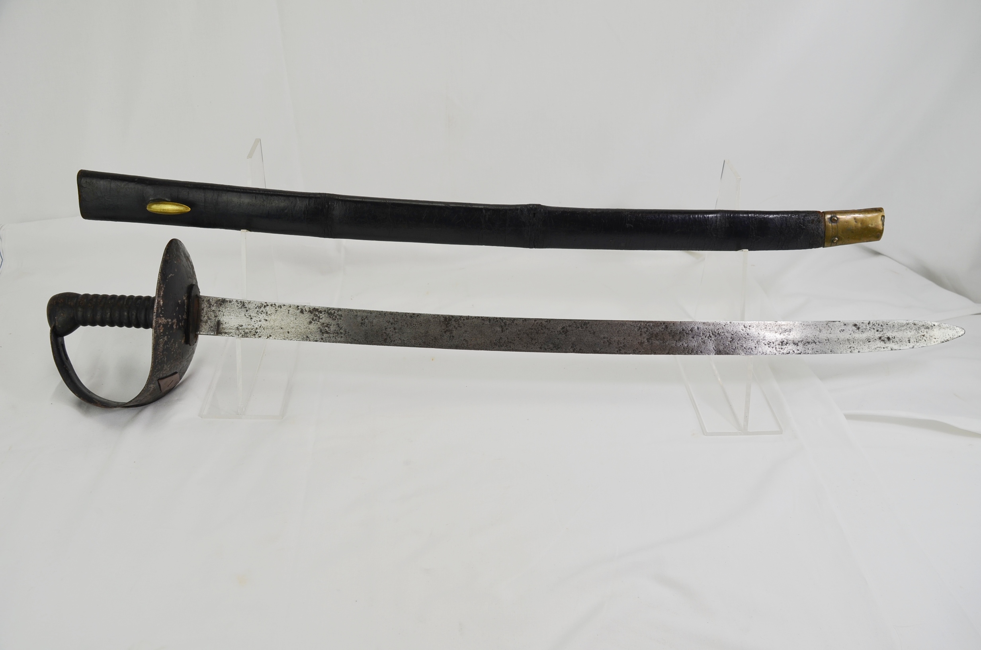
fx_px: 897
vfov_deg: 39.8
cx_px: 490
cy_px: 325
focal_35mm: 33
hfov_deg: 57.3
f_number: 5.6
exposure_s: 1/125
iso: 200
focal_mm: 22
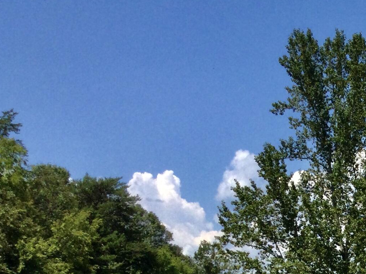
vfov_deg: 15.3
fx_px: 962
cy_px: 376
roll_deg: +0.3
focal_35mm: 91
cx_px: 528
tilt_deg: -4.1
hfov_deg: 19.2
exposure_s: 1/1199
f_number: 2.4
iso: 25
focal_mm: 3.3
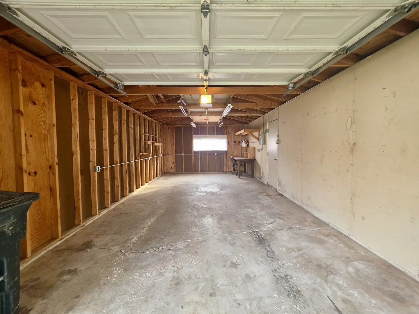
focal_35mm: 13
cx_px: 210
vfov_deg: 89.9
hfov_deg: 106.2
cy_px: 157
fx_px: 157
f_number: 1.9
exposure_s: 1/60
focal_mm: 2.2
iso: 160
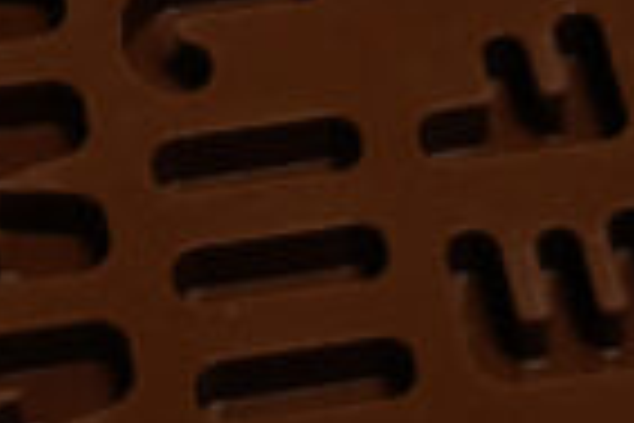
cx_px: 283
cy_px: 83
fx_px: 3751
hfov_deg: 9.7
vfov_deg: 6.4
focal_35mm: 213
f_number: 16
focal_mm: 70
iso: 6400
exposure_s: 1/160
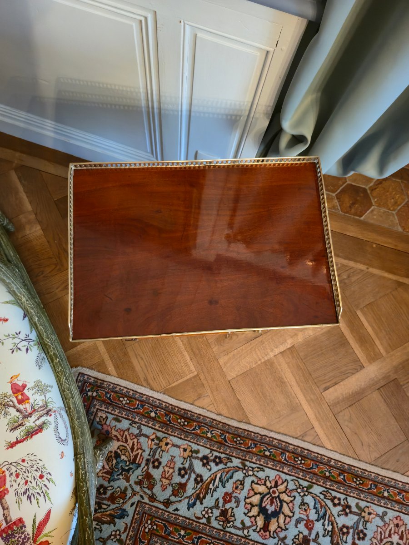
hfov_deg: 58.9
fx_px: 362
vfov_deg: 73.9
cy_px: 272
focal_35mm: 23
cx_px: 204
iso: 640
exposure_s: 1/25
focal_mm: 5.4
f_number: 1.8
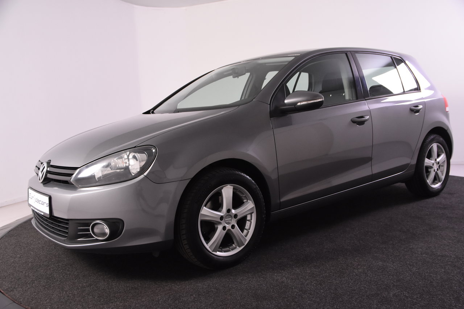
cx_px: 232
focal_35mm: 33
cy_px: 154
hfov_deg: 57.2
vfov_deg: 40.0
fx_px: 425
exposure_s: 1/80
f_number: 4.5
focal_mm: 22
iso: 1600
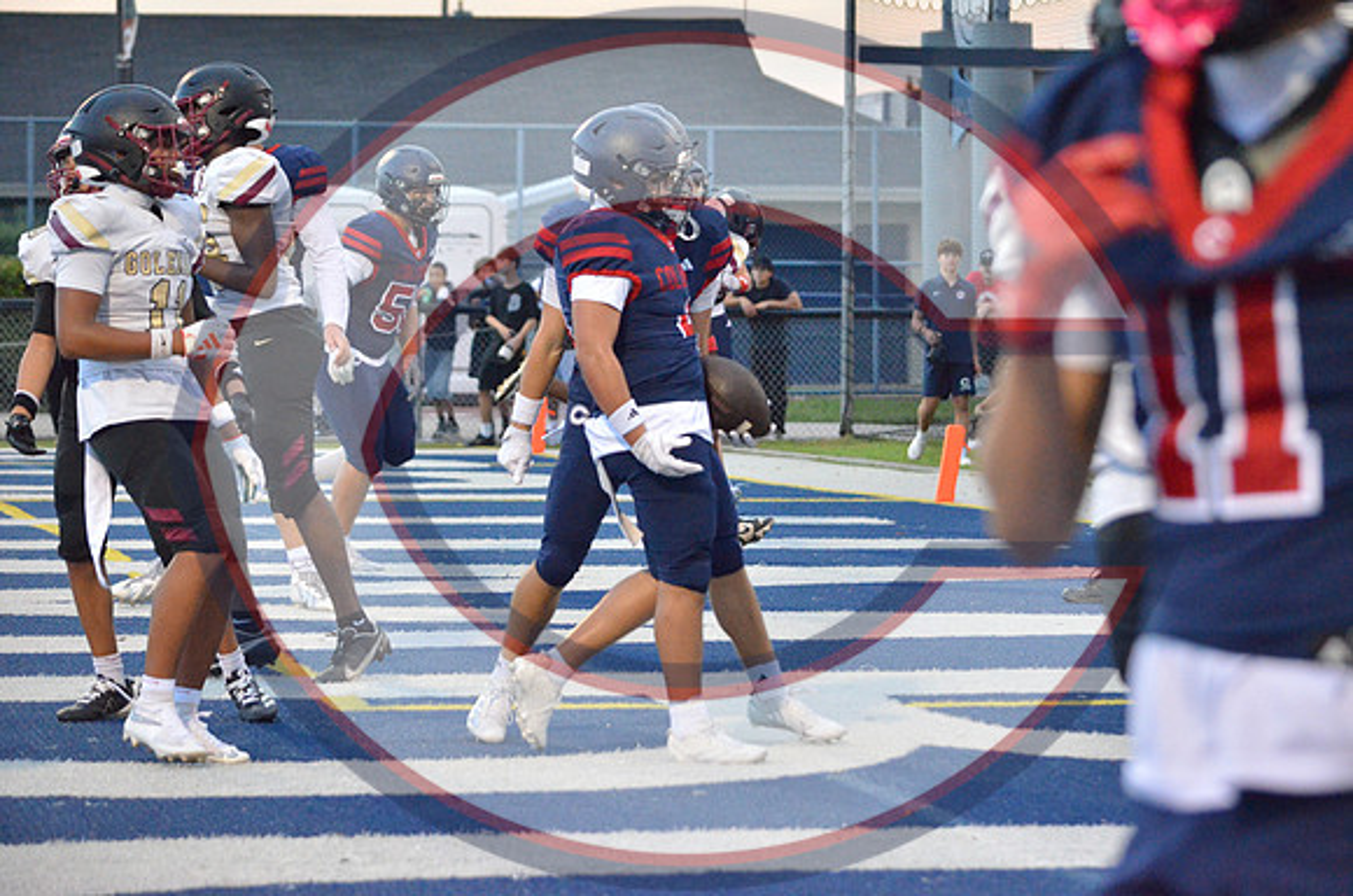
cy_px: 448
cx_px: 676
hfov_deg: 12.5
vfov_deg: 8.3
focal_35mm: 165
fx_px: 6188
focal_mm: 110
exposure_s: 1/500
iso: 4500
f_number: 4.8
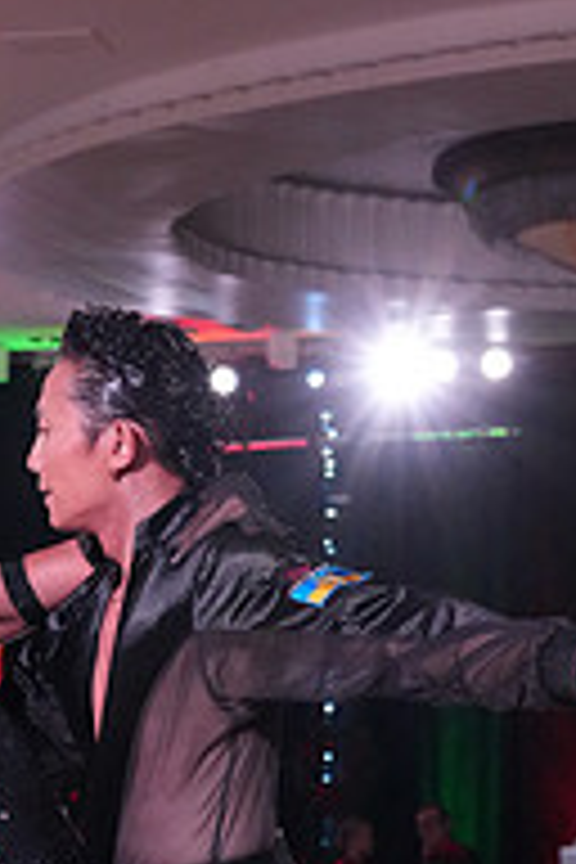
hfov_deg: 8.9
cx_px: 133
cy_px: 1040
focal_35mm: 154
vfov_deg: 13.0
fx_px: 3696
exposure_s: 1/320
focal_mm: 51
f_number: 5
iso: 6400
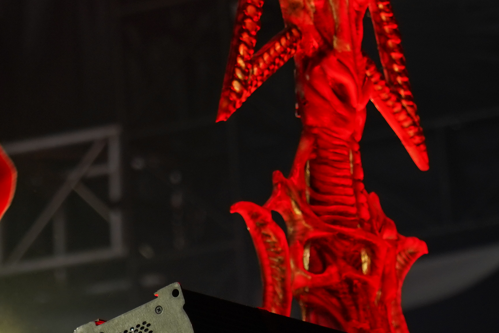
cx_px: -65
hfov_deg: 5.6
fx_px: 5045
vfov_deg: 3.8
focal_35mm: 364
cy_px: -114
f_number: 4
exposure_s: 1/125
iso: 400
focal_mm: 105
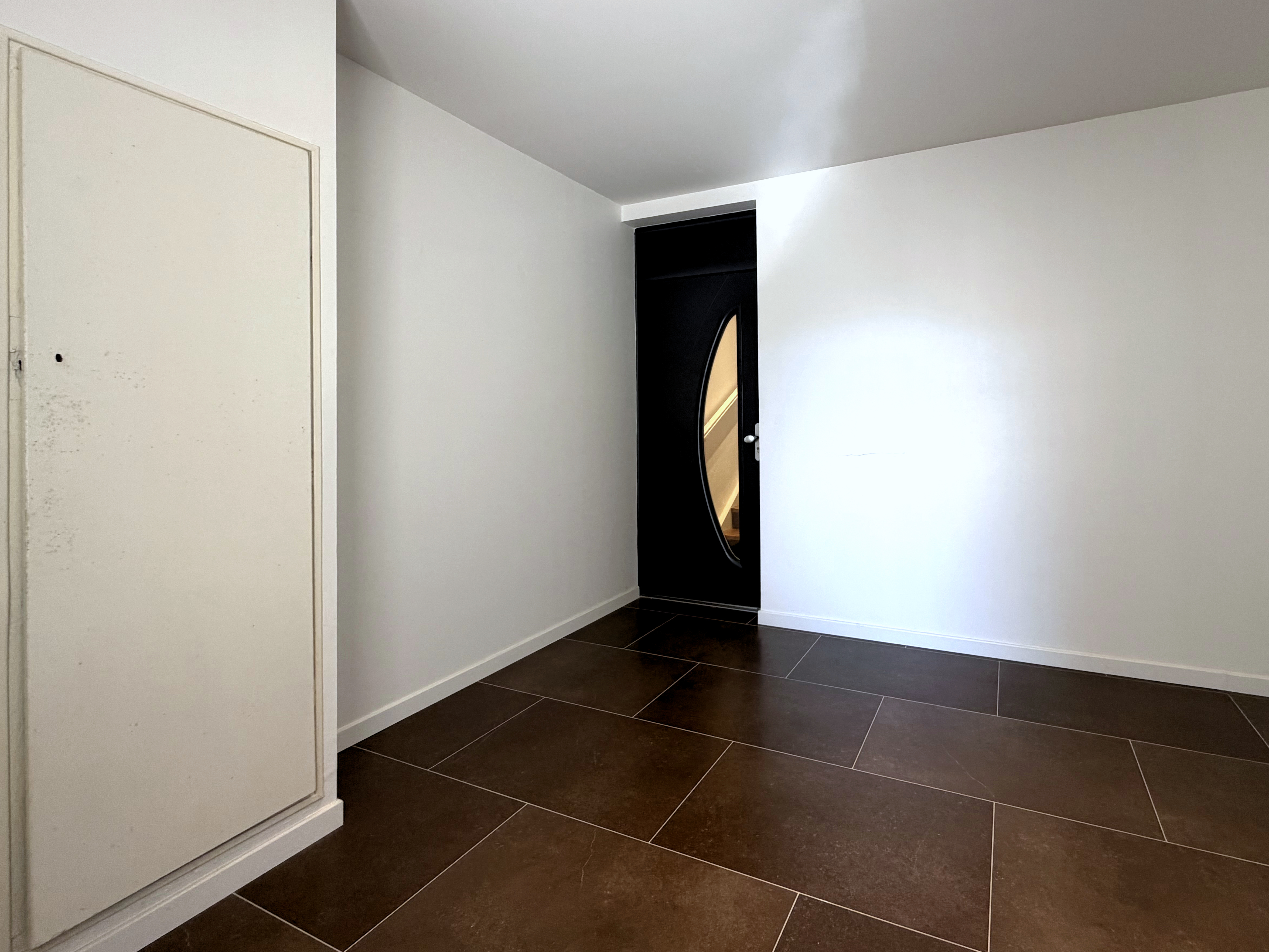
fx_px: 623
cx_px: 732
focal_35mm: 17
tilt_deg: +0.5
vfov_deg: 74.3
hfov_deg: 90.3
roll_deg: +1.1
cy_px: 409
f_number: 2.2
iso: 250
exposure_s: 1/121
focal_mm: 2.22
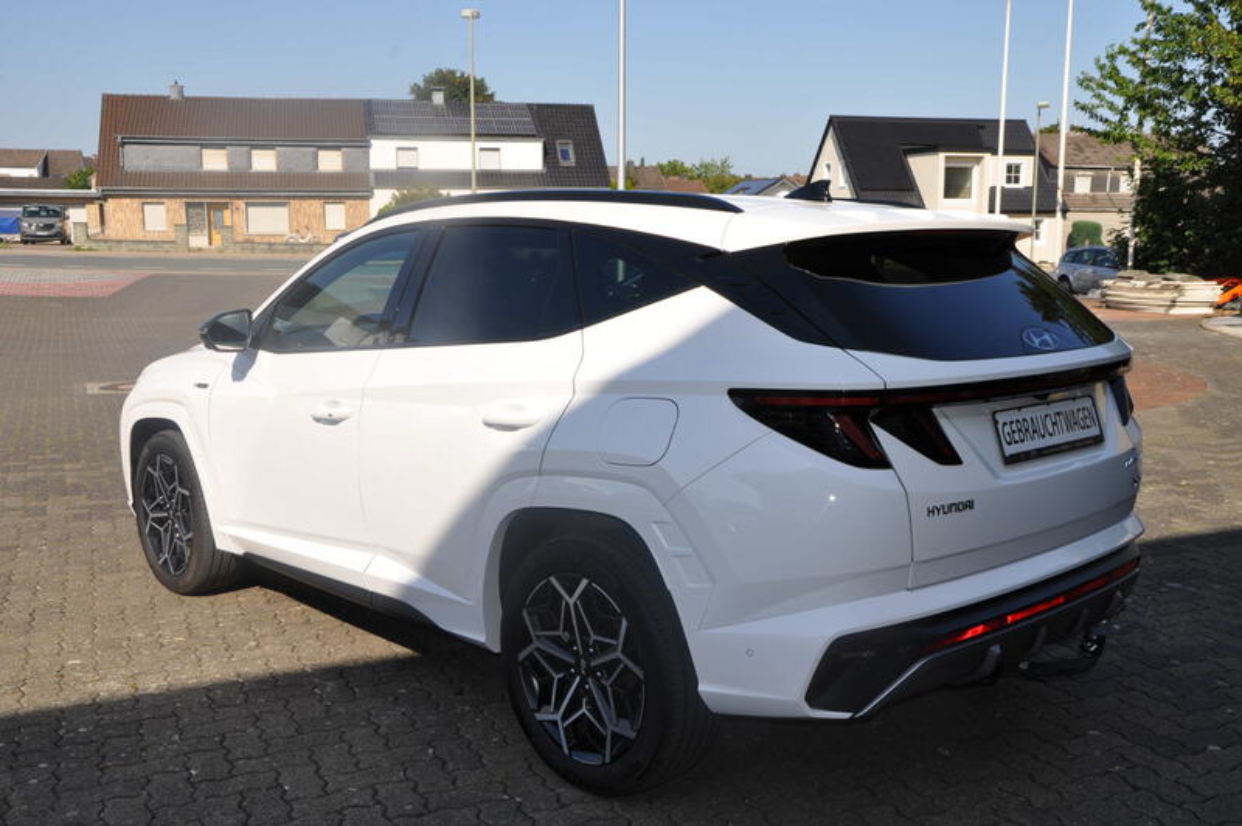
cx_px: 621
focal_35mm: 36
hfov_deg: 53.2
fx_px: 1241
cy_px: 413
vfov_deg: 36.8
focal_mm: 24
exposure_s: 1/200
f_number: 13
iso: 200
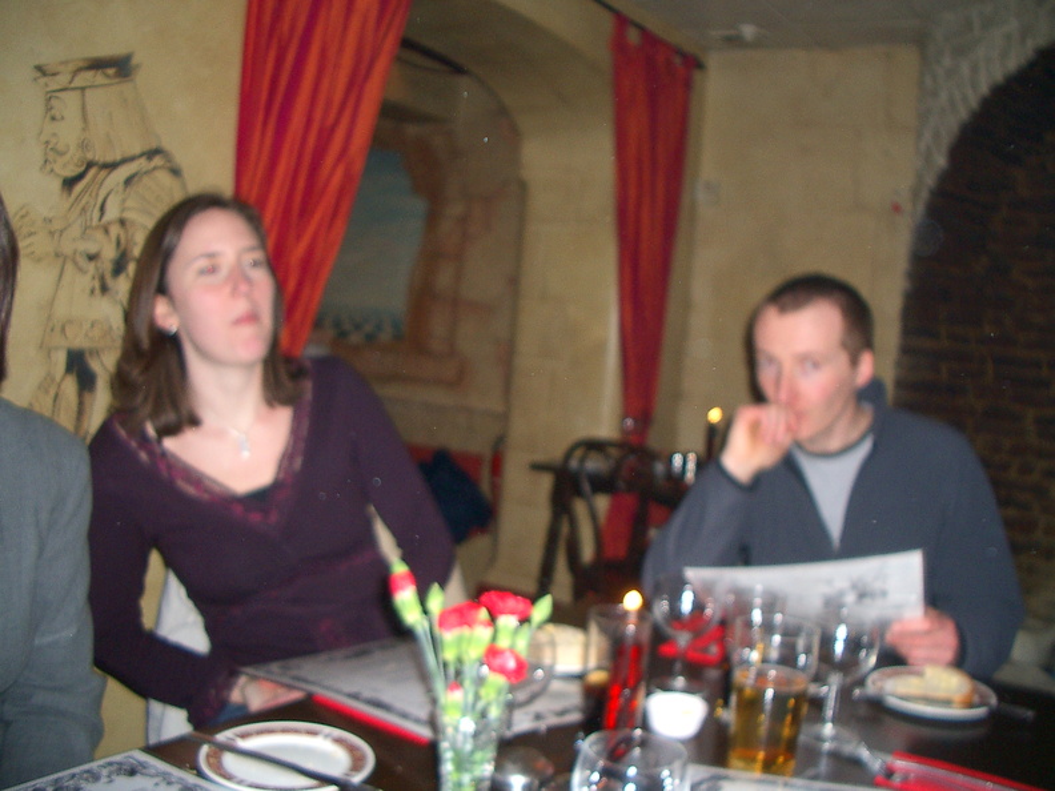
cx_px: 528
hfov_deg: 52.6
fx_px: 1067
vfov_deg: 40.7
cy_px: 396
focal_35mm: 35
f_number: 2.6
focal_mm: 5.8
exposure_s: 1/40
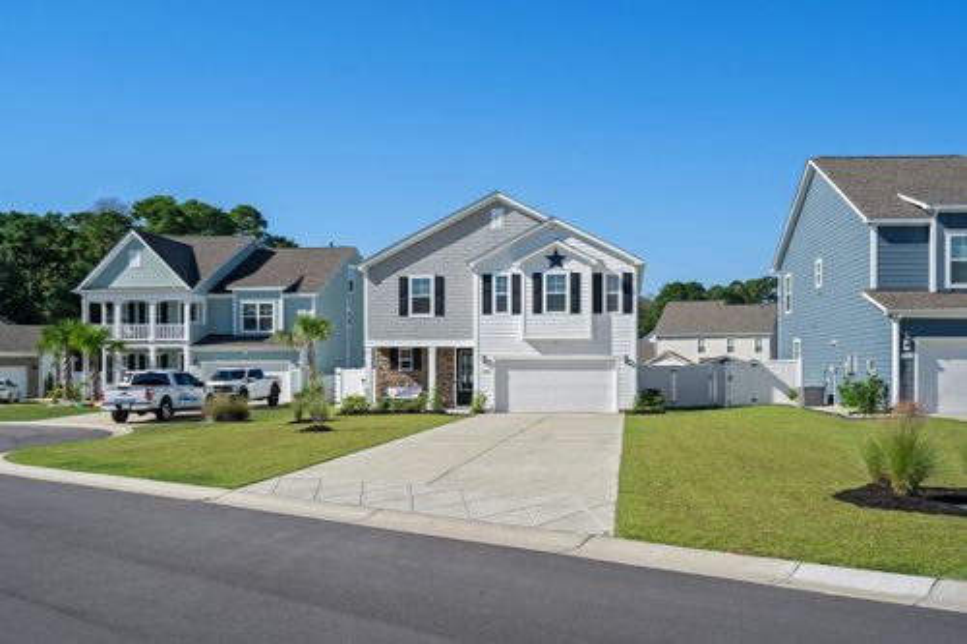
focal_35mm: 33
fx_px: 886
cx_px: 484
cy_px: 322
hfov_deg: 57.2
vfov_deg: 39.9
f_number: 8
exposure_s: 1/1000
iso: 320
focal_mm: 33
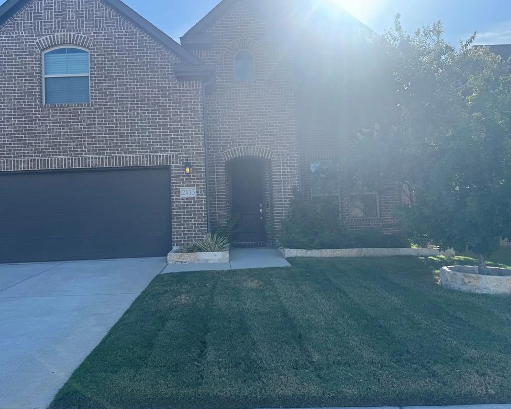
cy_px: 204
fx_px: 393
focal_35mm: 26
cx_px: 229
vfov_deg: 54.9
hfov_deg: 65.9
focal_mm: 6.76
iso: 80
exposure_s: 1/2710
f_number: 1.78
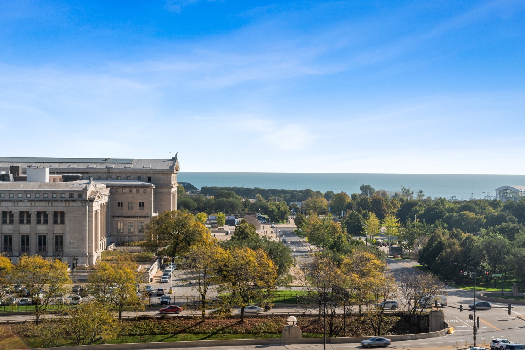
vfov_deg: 19.2
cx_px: 244
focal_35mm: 71
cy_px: 180
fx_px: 1036
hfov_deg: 28.4
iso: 100
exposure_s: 1/40
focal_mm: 65
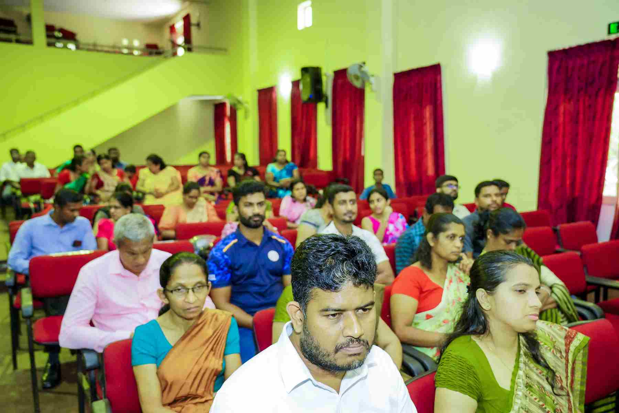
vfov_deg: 45.0
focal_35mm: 29
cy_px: 206
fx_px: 499
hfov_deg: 63.7
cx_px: 310
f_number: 4
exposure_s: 1/200
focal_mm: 29
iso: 6400
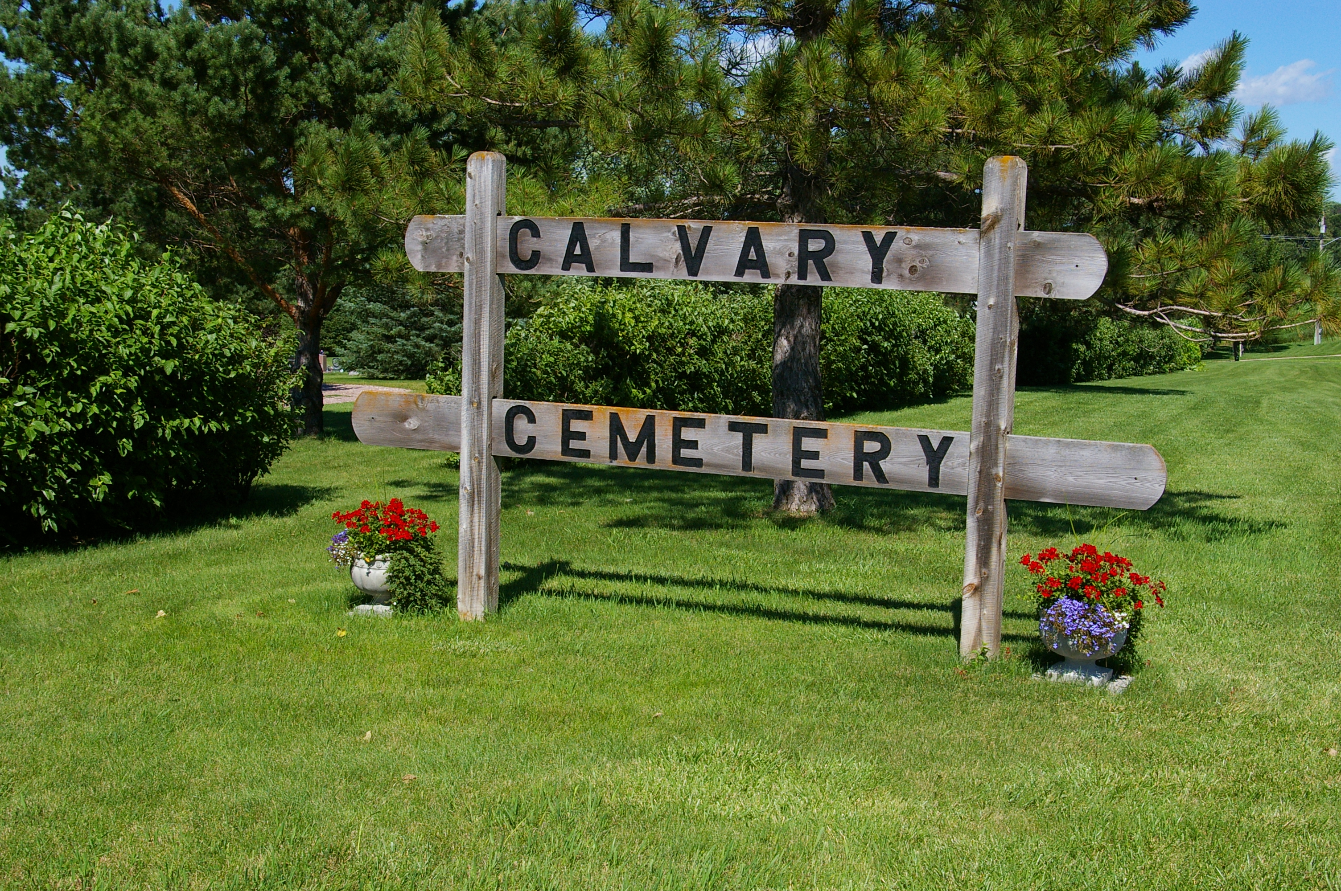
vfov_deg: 28.9
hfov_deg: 42.4
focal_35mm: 46
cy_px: 446
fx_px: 1731
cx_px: 670
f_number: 13
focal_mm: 31
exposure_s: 1/250
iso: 400
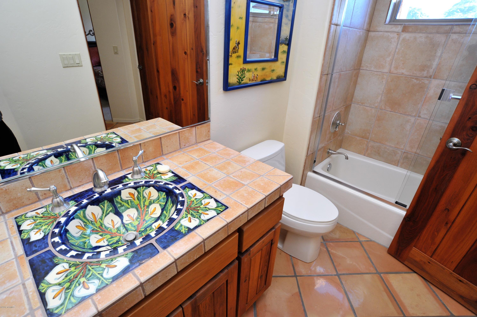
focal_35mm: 18
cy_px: 158
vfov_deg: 67.3
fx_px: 238
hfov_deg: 90.0
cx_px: 238
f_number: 11
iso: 1000
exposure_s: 1/50
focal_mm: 18
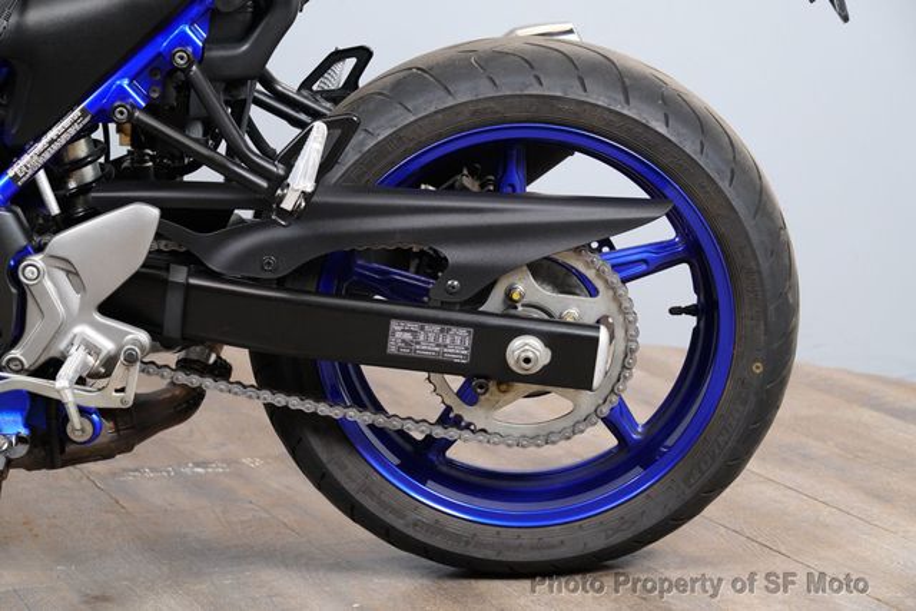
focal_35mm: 102
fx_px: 2596
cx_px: 458
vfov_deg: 13.4
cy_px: 306
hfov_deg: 20.0
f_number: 7.1
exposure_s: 1/100
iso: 5000
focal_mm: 102
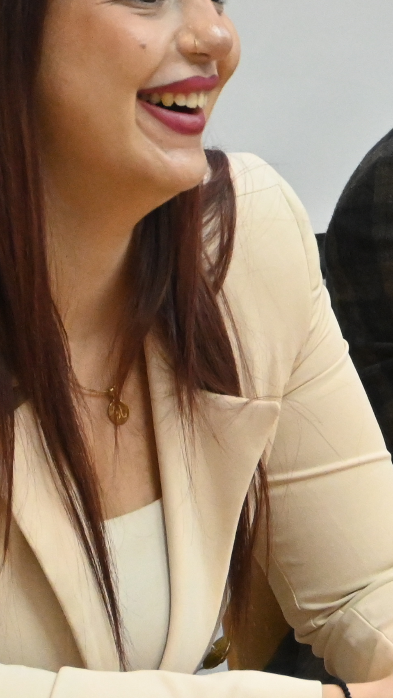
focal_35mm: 211
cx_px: 712
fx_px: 3902
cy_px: 107
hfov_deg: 5.7
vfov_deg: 10.2
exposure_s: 1/60
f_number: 5.6
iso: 4000
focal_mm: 41
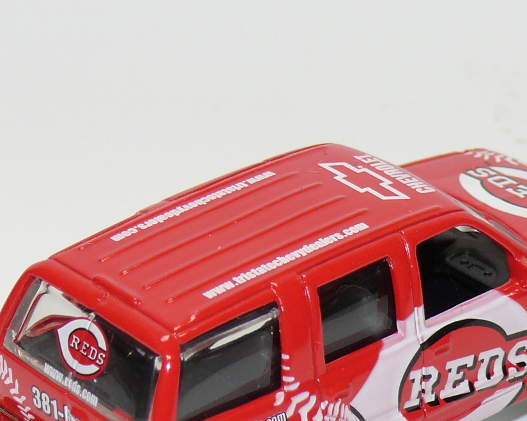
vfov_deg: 8.0
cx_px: 339
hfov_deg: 10.0
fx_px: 3010
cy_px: 277
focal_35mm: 193
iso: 100
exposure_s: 1/30
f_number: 4
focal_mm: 13.4
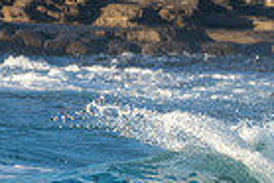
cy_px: 190
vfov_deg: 0.4
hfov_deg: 0.7
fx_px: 23824
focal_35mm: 3127
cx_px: 296
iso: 250
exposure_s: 1/640
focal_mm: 500
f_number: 5.6
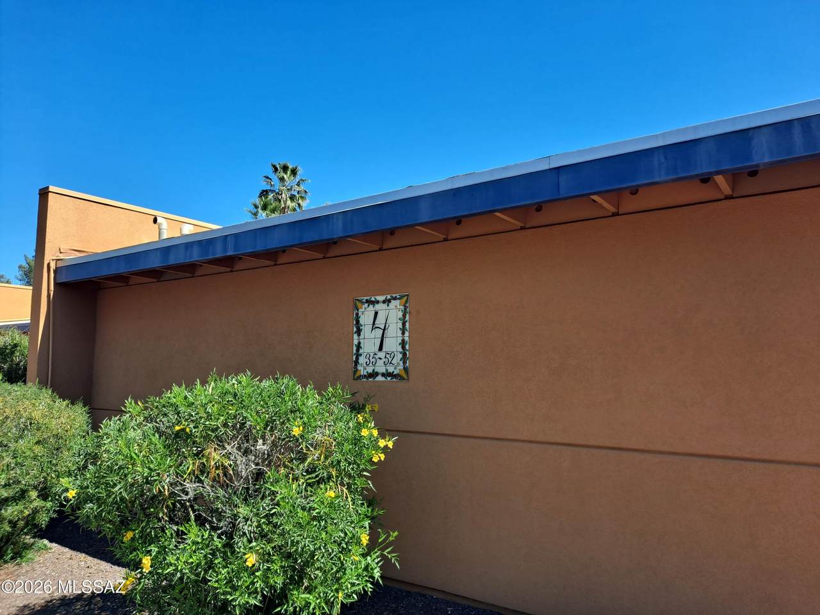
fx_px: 592
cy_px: 308
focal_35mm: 25
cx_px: 410
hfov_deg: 69.4
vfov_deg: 54.9
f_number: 2
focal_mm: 4.6
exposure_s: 1/772
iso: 32
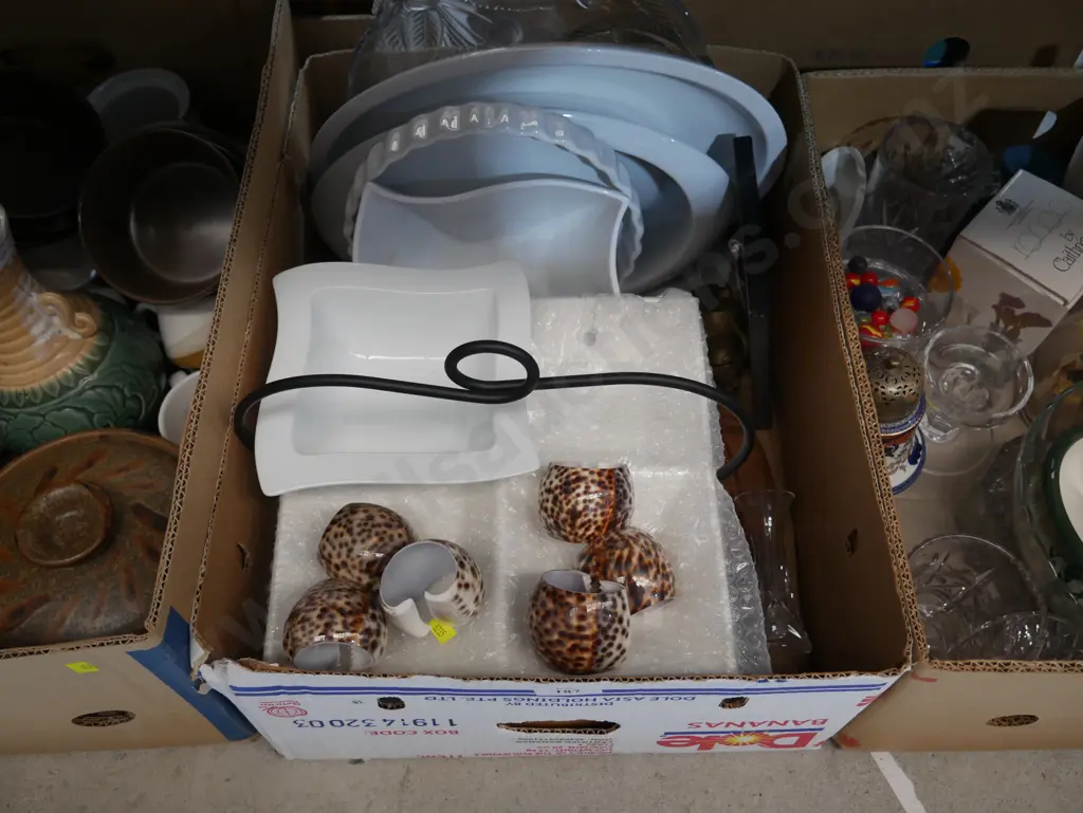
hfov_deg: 56.8
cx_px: 542
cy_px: 406
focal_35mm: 32
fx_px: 1002
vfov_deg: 44.2
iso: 640
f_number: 3.6
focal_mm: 16
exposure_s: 1/60
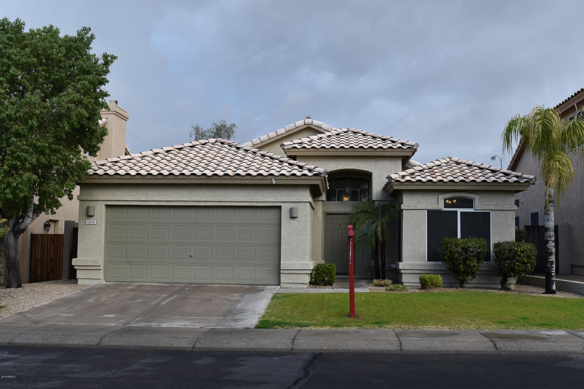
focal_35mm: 38
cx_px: 292
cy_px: 194
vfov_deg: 35.5
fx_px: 608
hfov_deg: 51.3
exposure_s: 1/250
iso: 200
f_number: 8
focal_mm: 25
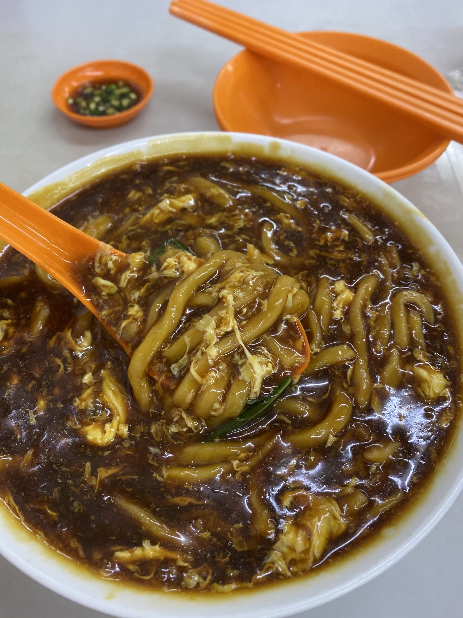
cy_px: 309
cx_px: 232
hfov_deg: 53.1
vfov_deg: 67.3
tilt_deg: -55.4
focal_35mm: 26
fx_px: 464
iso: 200
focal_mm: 4.25
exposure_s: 1/50
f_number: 1.8
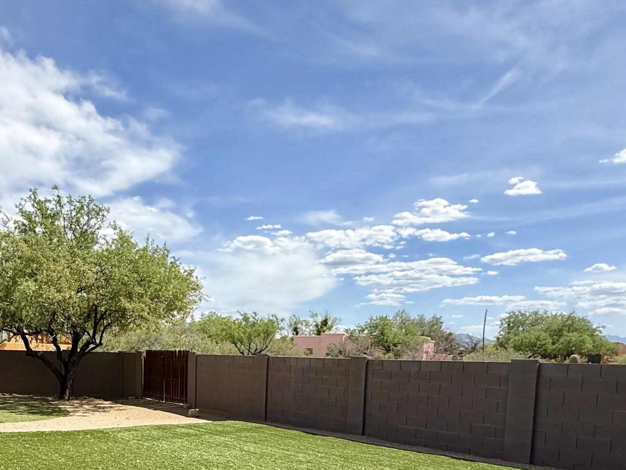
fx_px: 543
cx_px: 173
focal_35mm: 30
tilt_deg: -5.3
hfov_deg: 57.5
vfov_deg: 43.6
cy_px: 405
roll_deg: -1.6
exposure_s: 1/1698
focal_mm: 2.22
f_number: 2.2
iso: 50
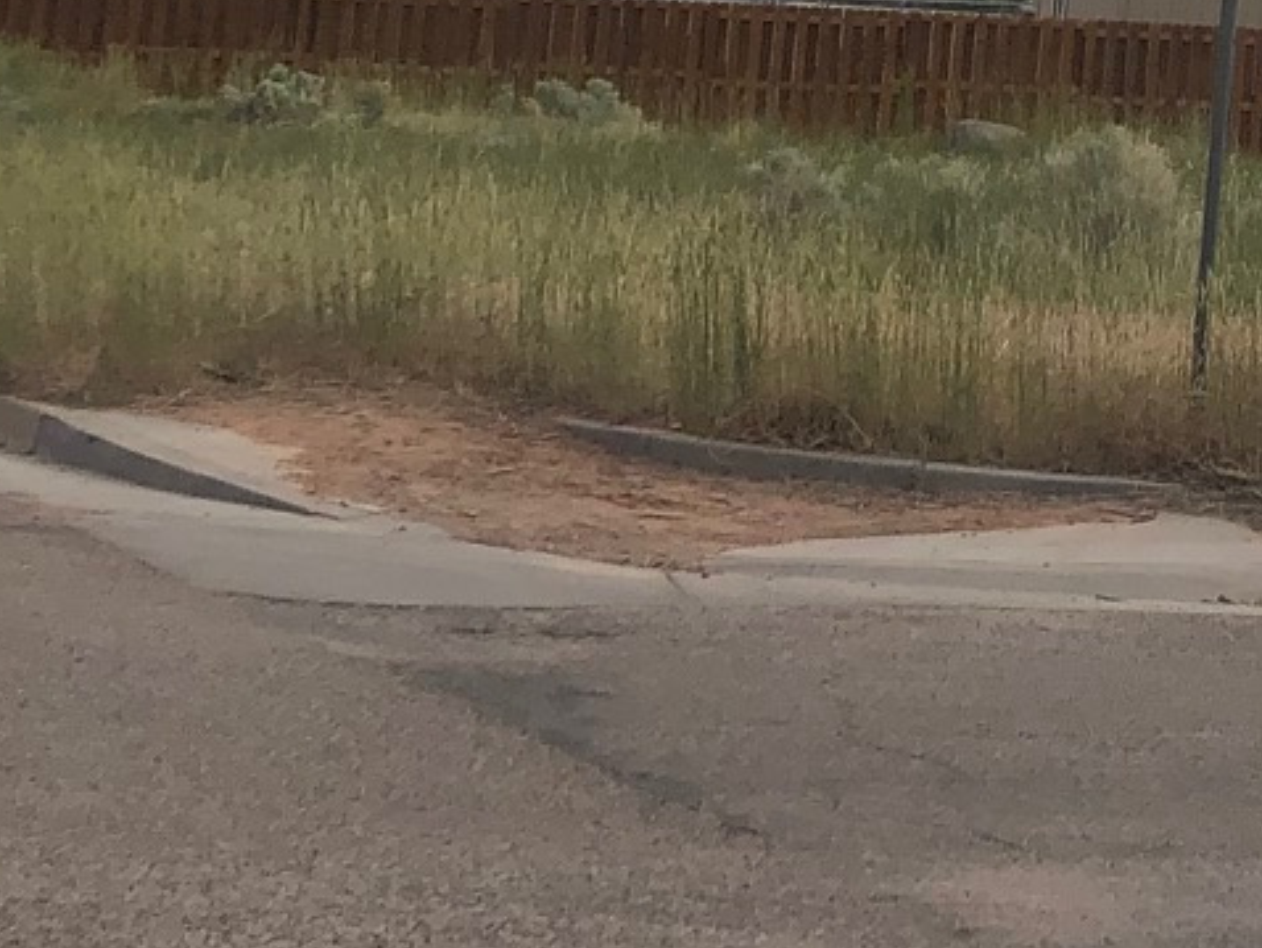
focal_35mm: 118
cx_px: 1354
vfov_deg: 12.0
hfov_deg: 16.2
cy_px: -430
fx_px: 4304
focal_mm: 3.99
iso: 20
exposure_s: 1/2857
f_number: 1.8
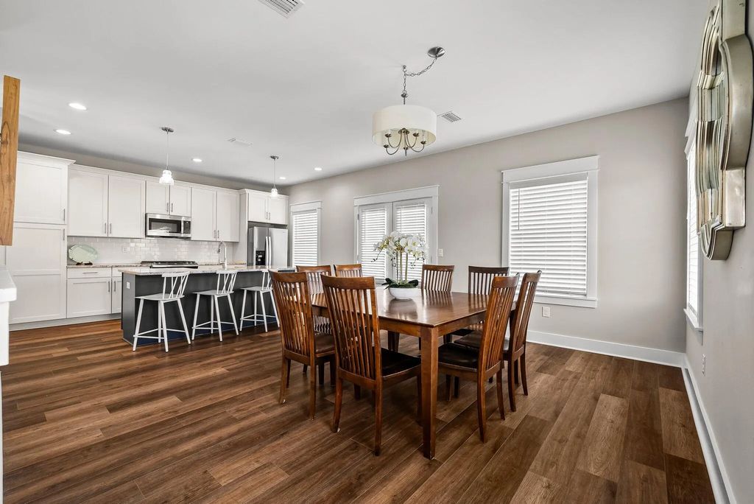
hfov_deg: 104.2
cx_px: 377
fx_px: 293
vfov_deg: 81.3
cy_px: 252
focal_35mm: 14
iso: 400
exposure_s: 1/2
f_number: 9
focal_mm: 14
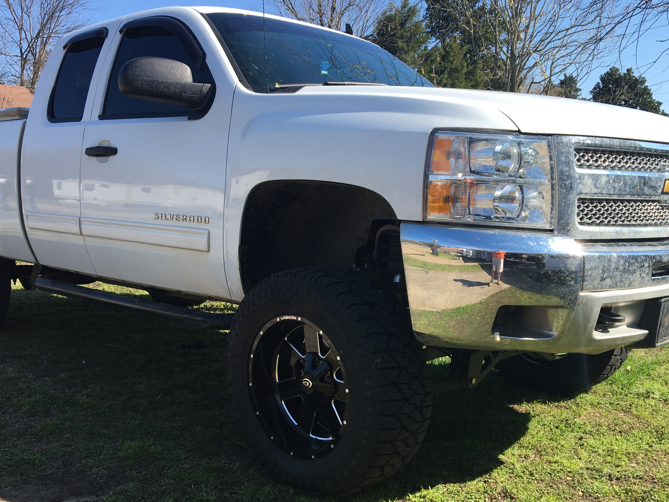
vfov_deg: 38.5
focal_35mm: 37
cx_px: 332
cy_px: 306
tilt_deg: -9.4
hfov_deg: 50.1
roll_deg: -0.4
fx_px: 715
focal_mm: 4.15
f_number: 2.2
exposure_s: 1/845
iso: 25
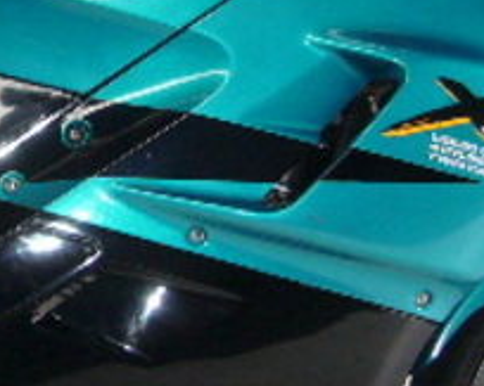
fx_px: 1919
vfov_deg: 11.5
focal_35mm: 134
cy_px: 73
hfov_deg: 14.2
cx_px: 14
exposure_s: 1/60
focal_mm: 5.8
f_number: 2.8
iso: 100
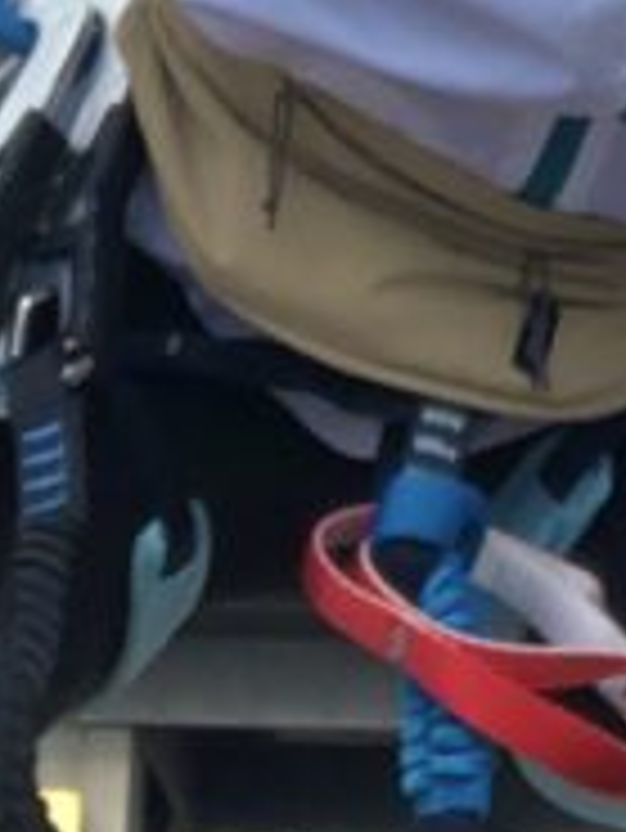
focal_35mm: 177
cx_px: 349
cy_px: -868
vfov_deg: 10.2
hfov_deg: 8.4
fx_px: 4263
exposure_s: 1/430
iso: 20
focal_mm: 2.87
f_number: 2.2
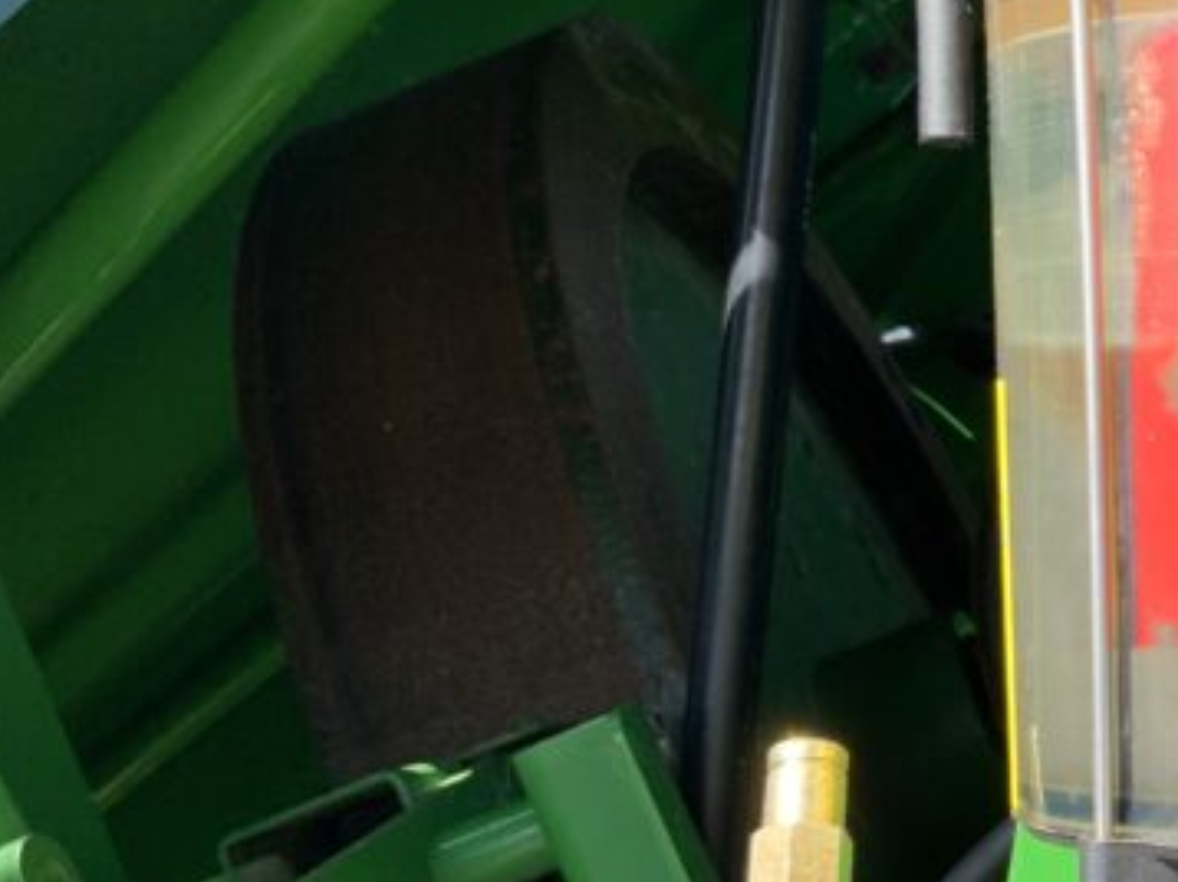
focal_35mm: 83
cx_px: 1612
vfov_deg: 17.7
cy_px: 546
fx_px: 2823
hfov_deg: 21.0
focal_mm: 3
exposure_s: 1/175
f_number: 1.8
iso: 16
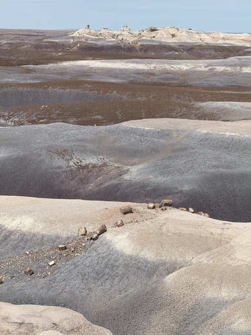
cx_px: 126
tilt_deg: -5.4
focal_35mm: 120
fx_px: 1160
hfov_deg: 12.3
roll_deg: -1.3
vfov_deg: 16.4
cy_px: 168
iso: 64
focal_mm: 15.66
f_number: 2.8
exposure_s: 1/3195
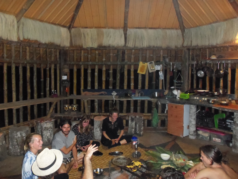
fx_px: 193
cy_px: 90
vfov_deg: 49.7
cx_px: 119
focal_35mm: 28
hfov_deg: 63.4
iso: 800
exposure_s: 1/30
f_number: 3.3
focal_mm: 5.1
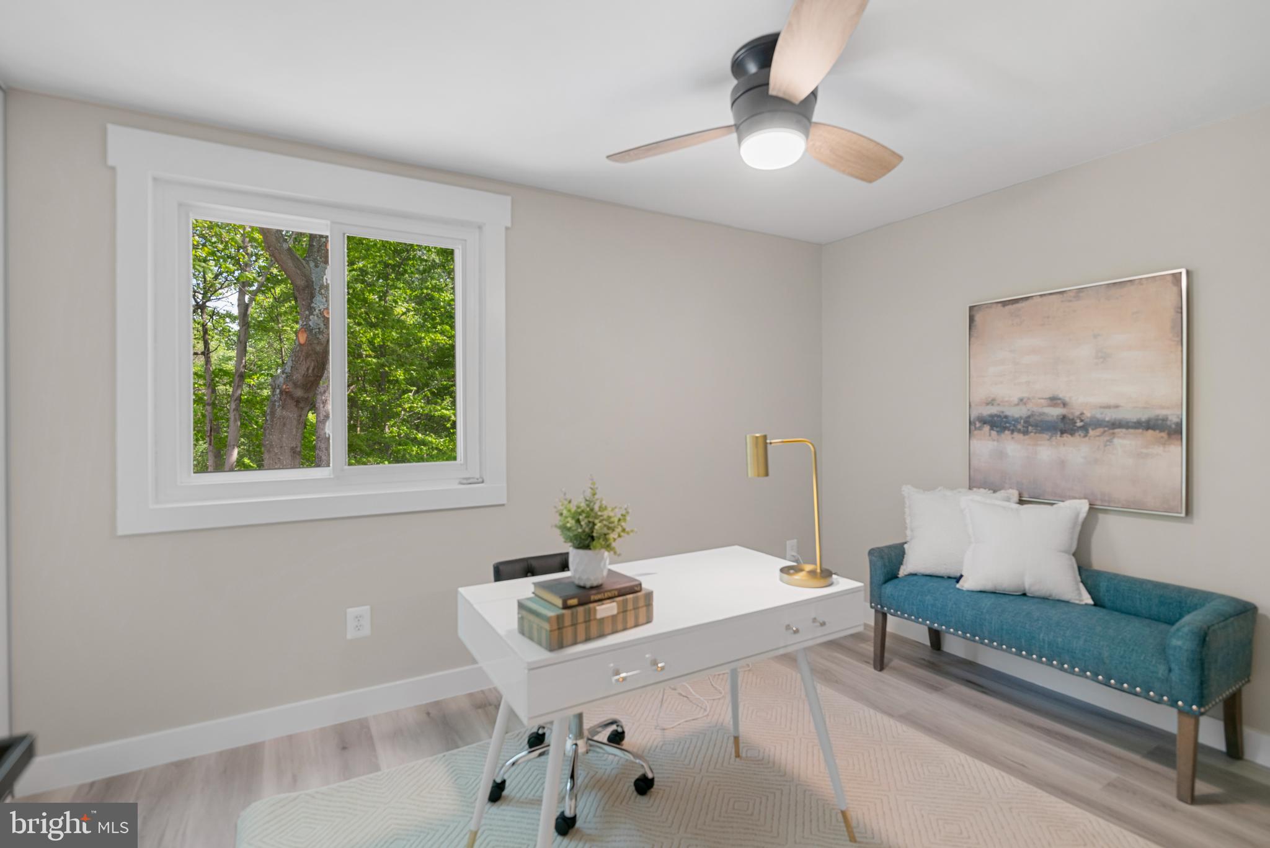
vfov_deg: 73.8
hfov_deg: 96.7
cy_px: 424
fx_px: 565
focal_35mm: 16
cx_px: 635
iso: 100
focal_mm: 16
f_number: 5
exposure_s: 1/10
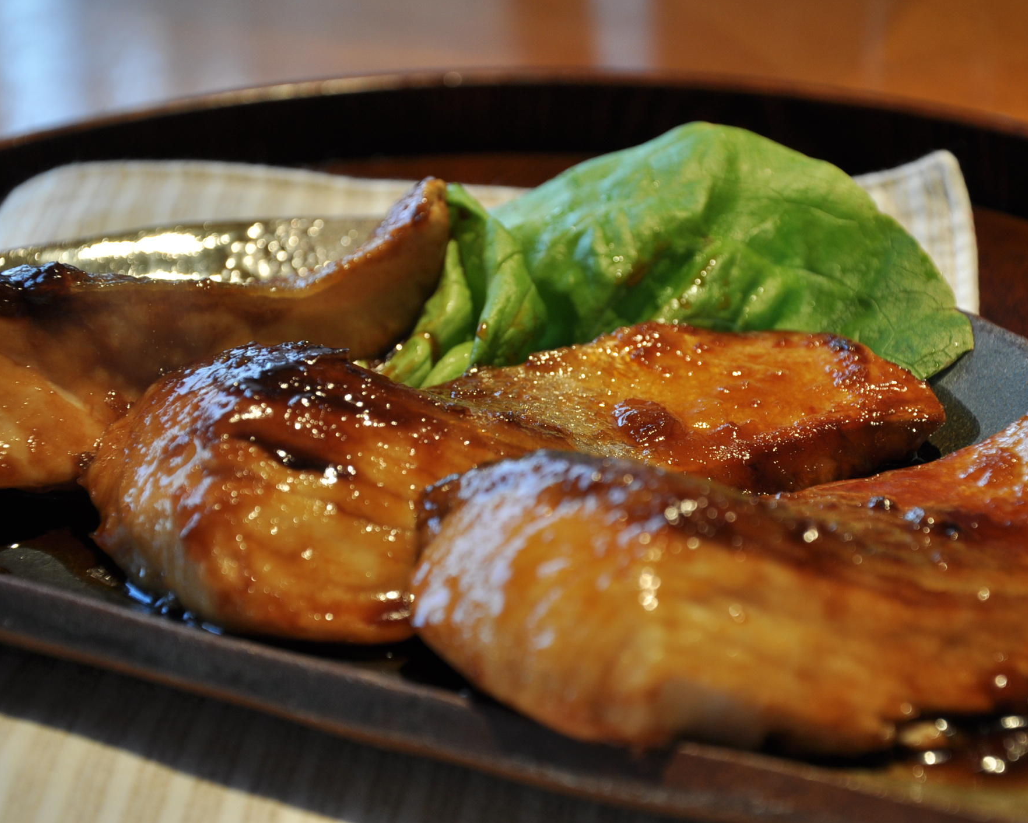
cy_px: 409
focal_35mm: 106
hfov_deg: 18.1
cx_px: 548
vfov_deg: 14.5
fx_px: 3226
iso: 250
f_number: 5.3
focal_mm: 62
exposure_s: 1/40
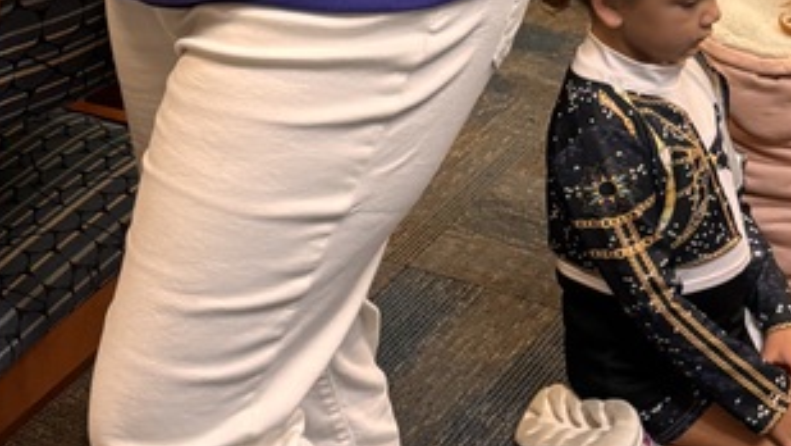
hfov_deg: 22.5
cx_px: 225
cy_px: -133
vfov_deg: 12.5
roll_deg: +3.0
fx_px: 1972
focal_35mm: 94
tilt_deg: -17.2
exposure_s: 1/60
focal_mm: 5.96
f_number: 1.6
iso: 200
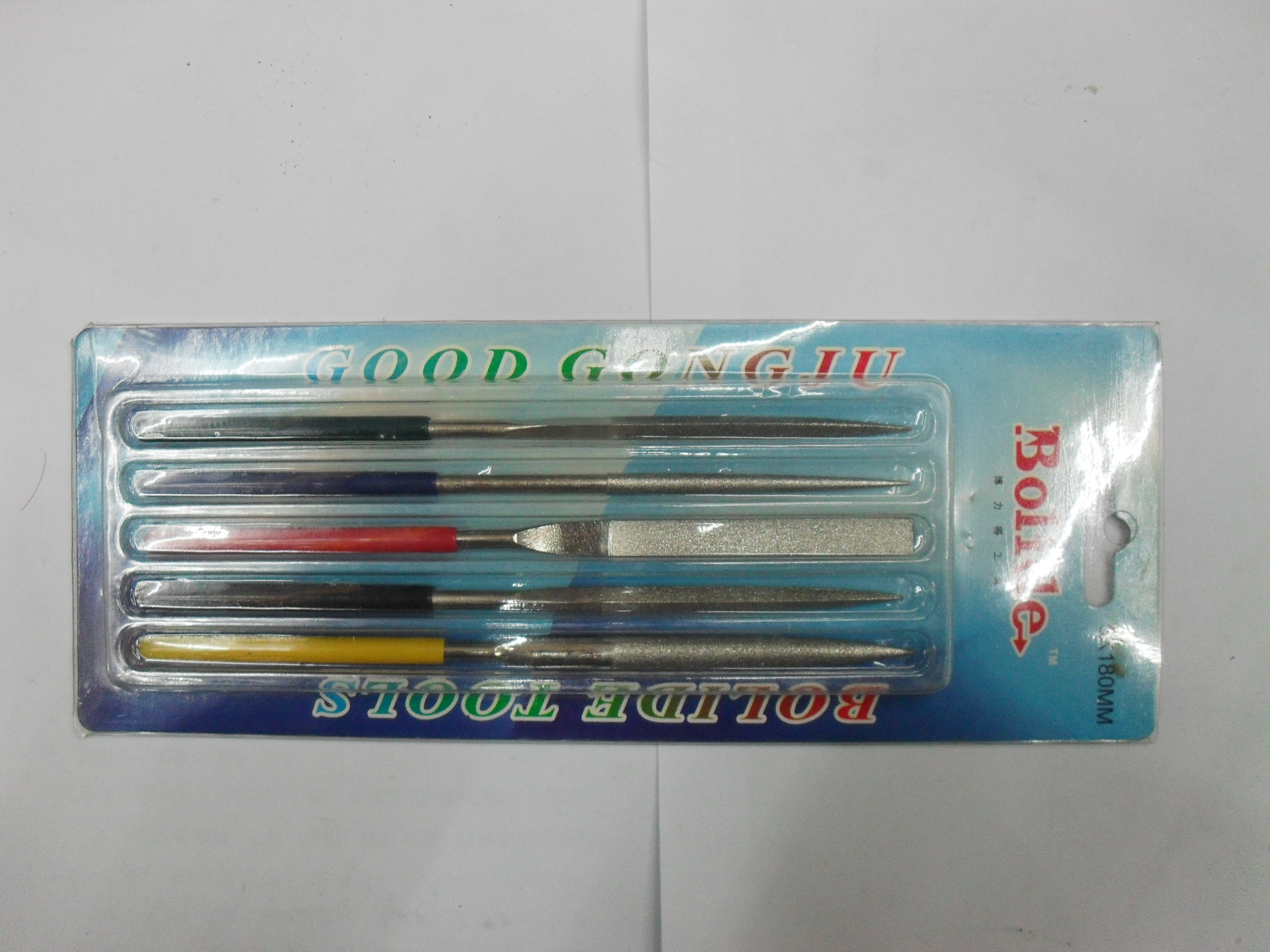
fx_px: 1284
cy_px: 476
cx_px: 635
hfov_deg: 52.6
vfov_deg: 40.7
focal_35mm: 35
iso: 200
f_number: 2.8
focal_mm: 6.2
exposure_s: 1/45
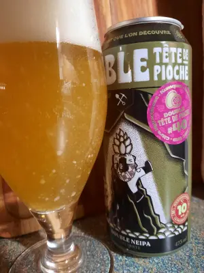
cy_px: 136
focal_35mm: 25
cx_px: 102
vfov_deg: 69.4
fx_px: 196
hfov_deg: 54.9
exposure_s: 1/24
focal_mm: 4.6
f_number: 2
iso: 400
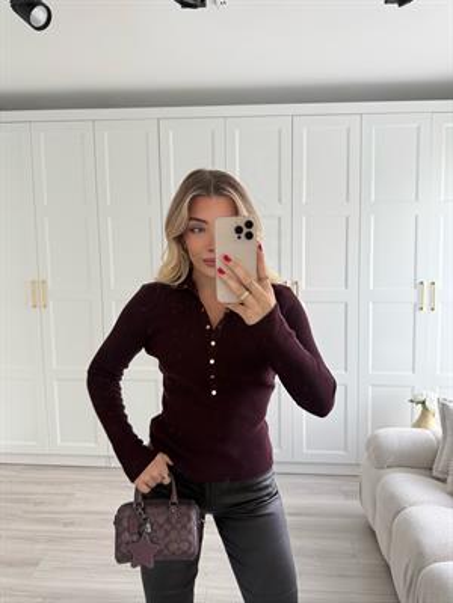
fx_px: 419
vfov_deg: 71.6
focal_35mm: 24
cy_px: 302
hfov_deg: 56.8
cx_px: 226
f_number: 1.78
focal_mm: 6.76
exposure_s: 1/121
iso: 160
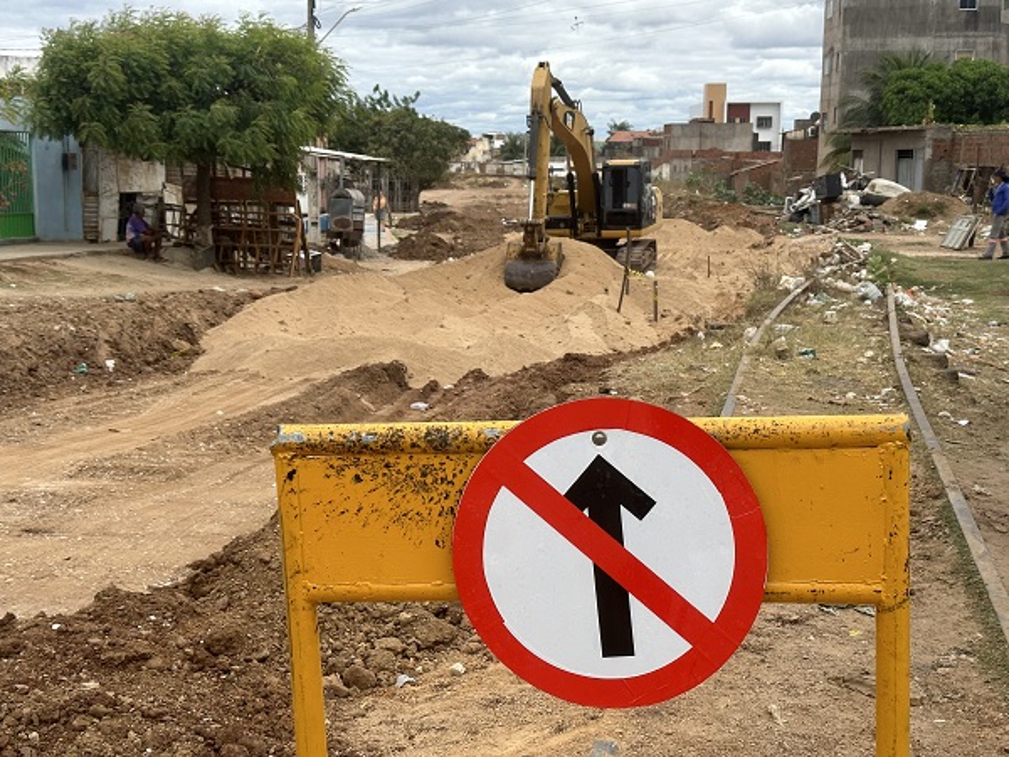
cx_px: 504
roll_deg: -0.1
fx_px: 1399
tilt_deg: -9.5
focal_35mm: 48
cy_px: 378
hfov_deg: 39.7
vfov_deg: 30.3
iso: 64
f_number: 1.78
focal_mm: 6.86
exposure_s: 1/3876
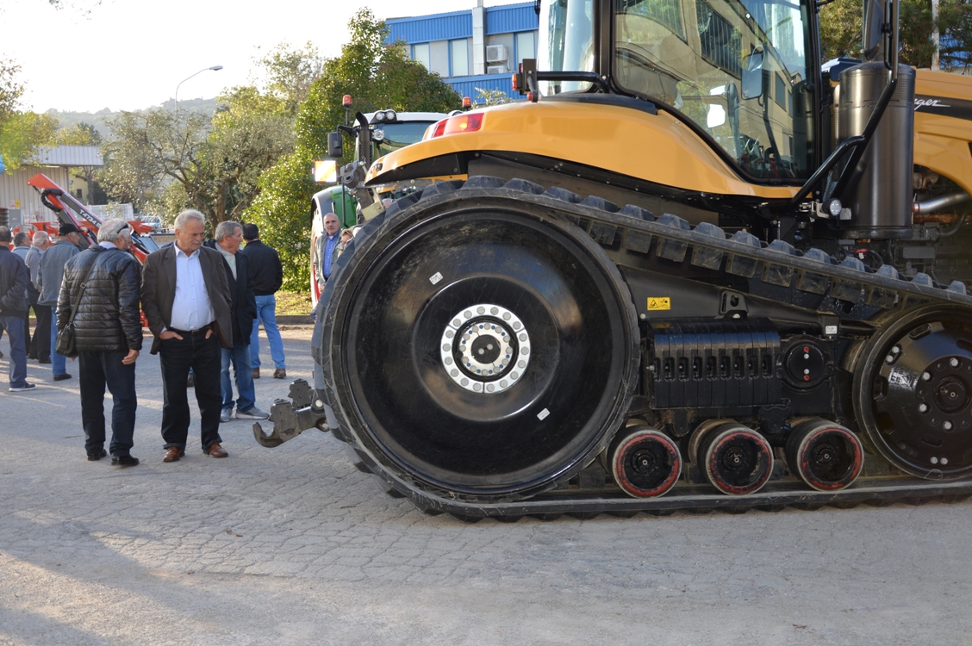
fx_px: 1133
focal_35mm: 42
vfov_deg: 31.8
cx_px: 486
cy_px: 323
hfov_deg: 46.4
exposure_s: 1/125
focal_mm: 28
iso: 100
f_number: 4
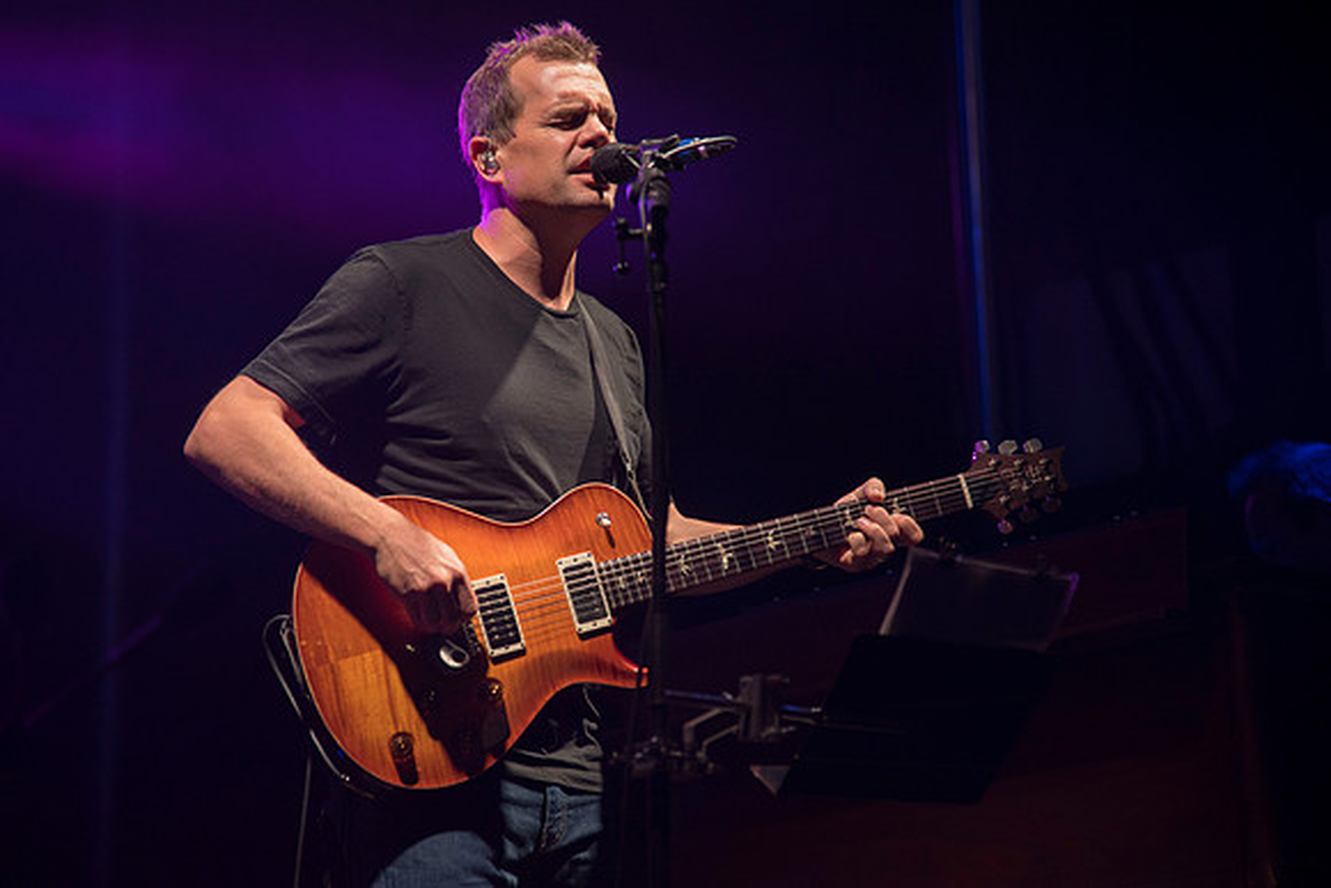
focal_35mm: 120
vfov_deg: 11.4
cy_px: 444
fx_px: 4437
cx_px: 666
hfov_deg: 17.1
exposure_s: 1/1000
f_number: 4
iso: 1250
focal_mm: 120
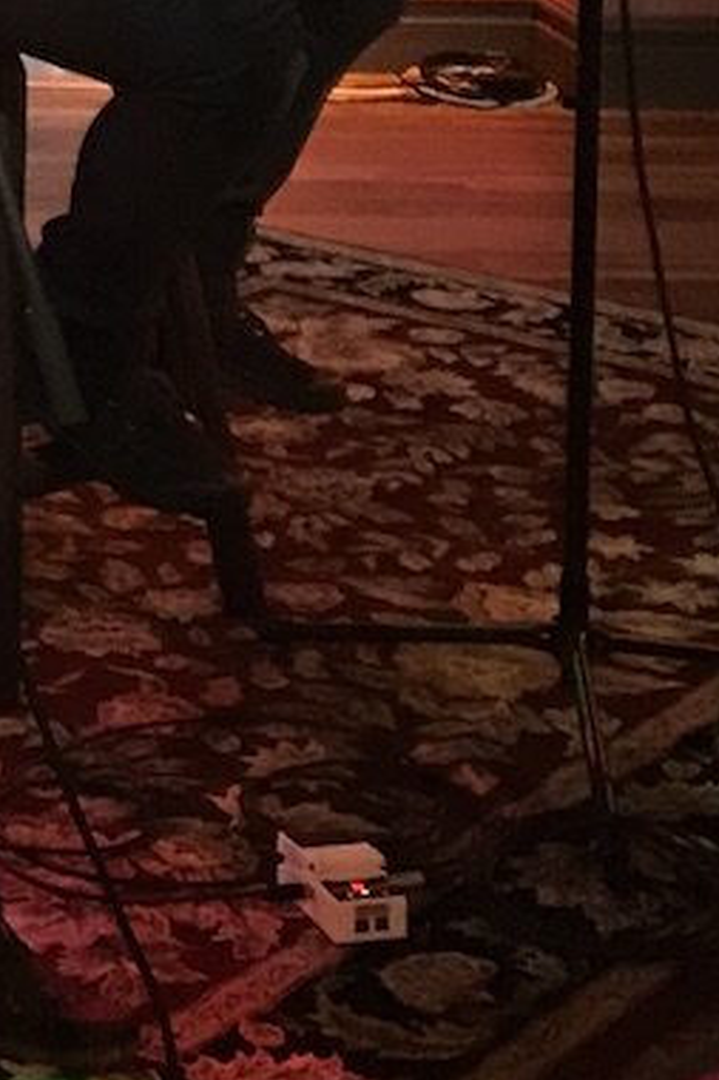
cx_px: -671
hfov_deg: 10.9
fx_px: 3448
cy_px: -271
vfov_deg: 16.9
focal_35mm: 115
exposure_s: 1/15
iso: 80
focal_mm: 3.99
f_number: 1.8
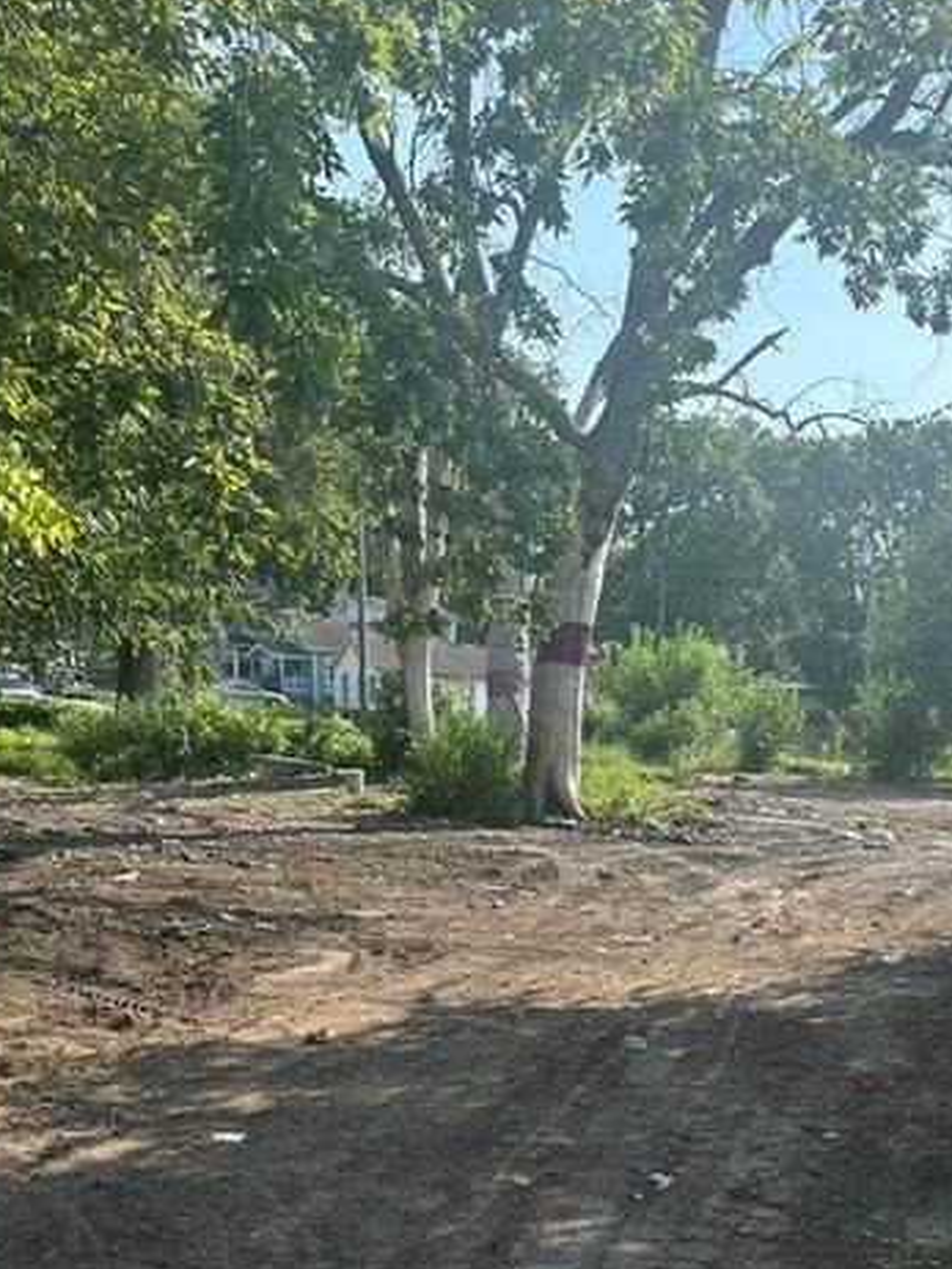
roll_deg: -4.2
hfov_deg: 35.2
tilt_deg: -10.3
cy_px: 1019
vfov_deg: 44.5
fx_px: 1466
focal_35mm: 40
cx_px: 713
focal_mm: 6.86
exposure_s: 1/1721
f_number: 1.78
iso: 80
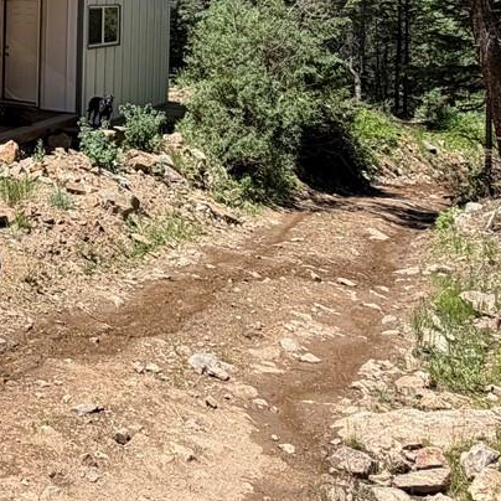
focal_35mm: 49
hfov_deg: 31.9
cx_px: -5
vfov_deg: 31.9
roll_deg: -0.6
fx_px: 802
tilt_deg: -0.1
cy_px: -2
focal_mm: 2.22
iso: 32
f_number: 2.2
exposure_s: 1/770
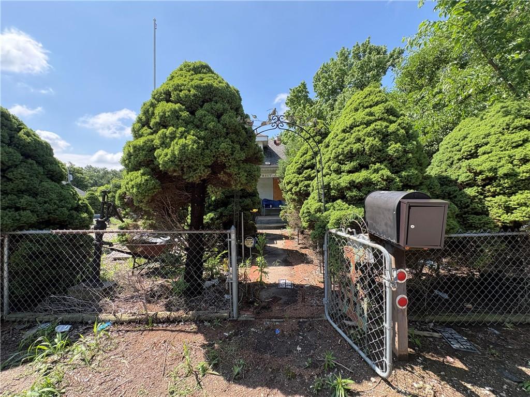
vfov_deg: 85.7
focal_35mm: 14
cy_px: 198
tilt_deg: +1.0
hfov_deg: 102.1
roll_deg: +2.0
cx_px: 265
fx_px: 214
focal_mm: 2.22
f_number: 2.2
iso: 64
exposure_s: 1/522
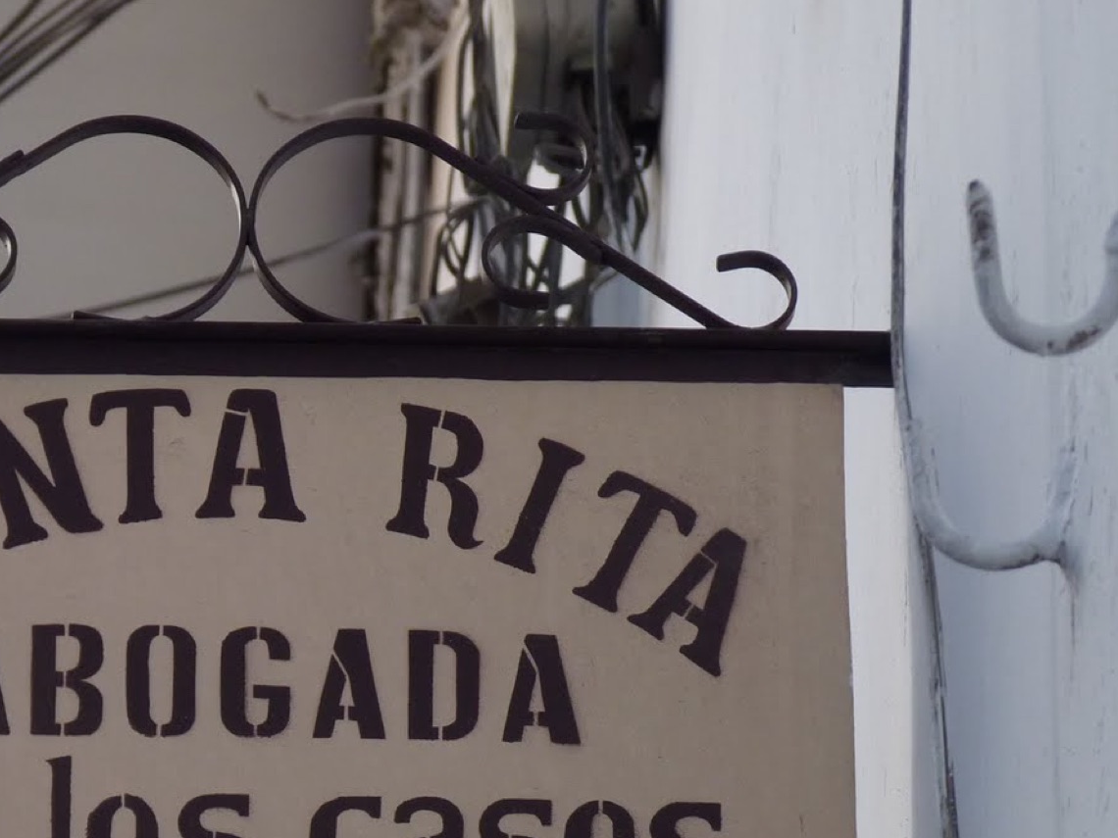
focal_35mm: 300
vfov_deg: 5.0
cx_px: 478
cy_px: 626
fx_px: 9689
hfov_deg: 6.6
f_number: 3.7
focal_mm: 29.7
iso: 160
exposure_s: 1/160
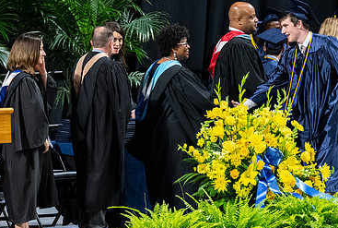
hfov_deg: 3.9
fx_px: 5019
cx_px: 300
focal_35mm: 533
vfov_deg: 2.6
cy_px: 122
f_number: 4
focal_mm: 190
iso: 2000
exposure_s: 1/200
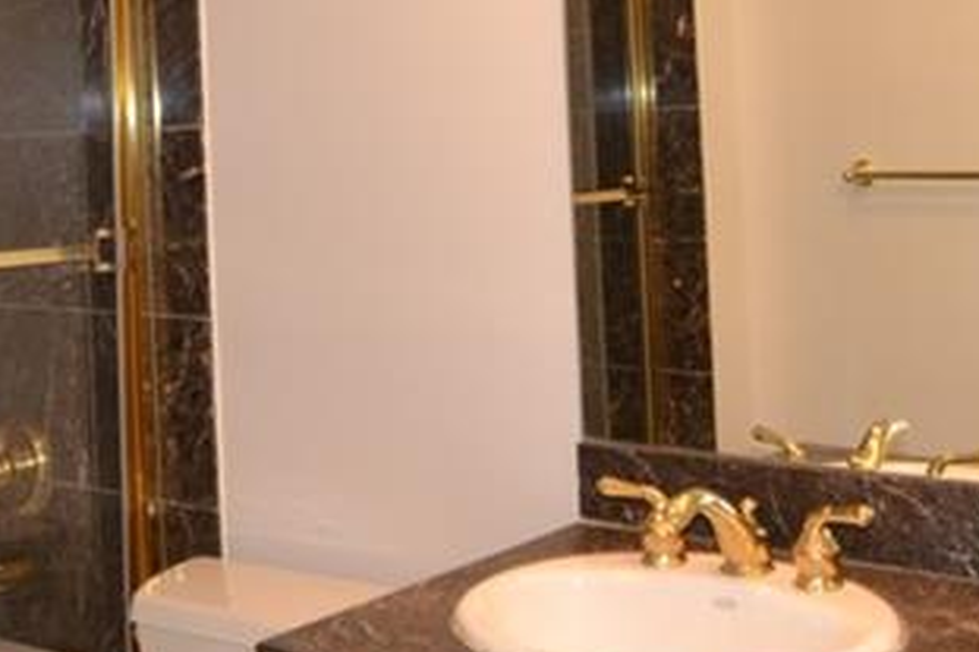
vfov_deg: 23.6
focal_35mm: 57
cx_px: 570
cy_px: 157
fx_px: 1544
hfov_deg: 35.1
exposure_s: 1/125
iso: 320
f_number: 4
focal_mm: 11.5
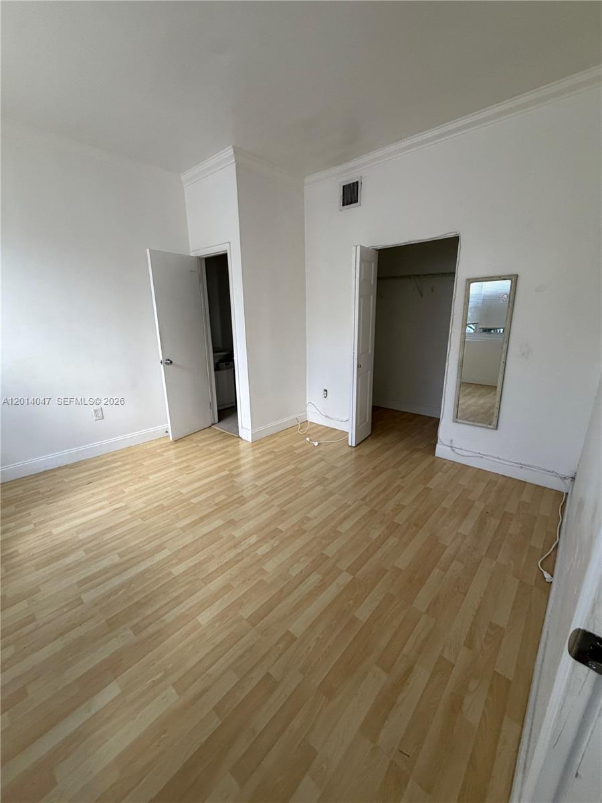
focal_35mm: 14
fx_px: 325
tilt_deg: -15.2
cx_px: 301
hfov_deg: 85.7
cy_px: 402
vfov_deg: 102.1
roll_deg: +0.3
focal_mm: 2.22
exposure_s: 1/60
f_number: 2.2
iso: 320
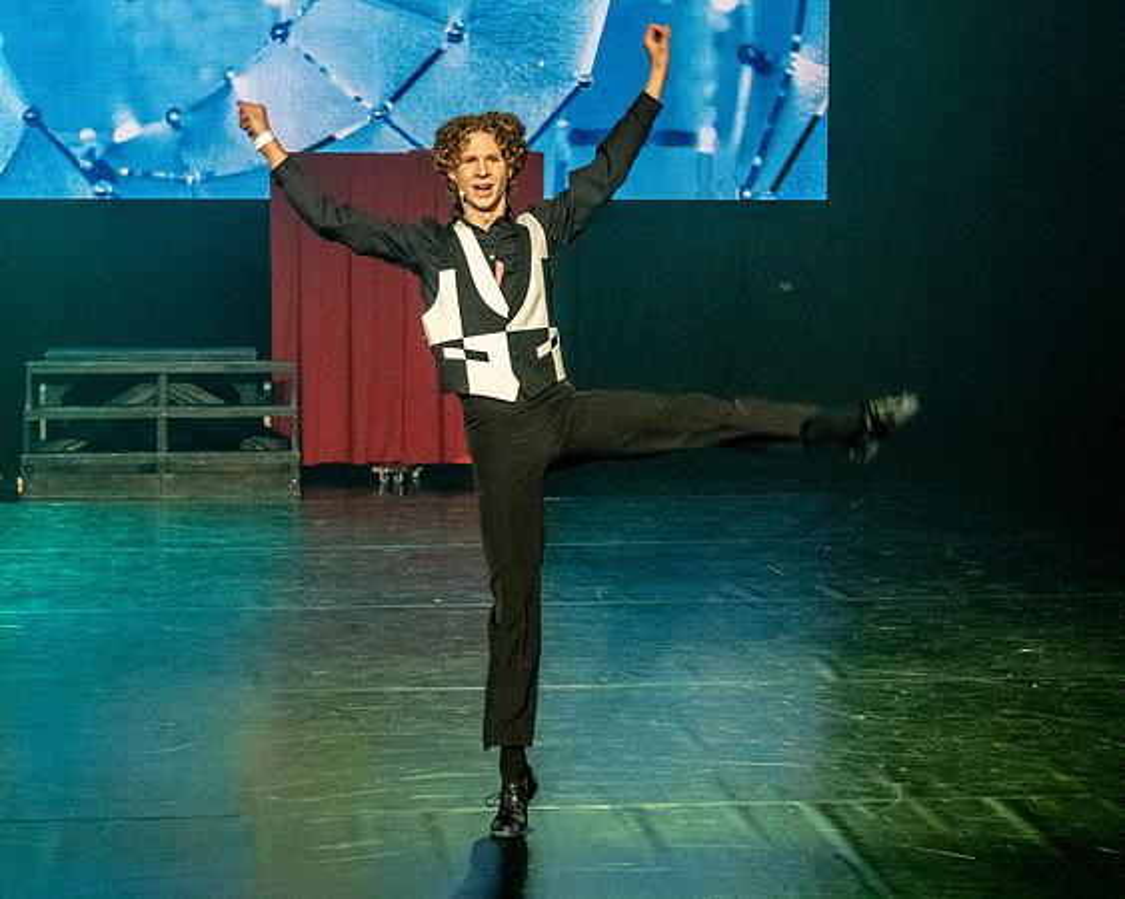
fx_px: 2930
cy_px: 463
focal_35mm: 88
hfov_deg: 21.7
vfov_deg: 17.4
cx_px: 524
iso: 4500
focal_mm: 36
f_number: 4
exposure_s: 1/200
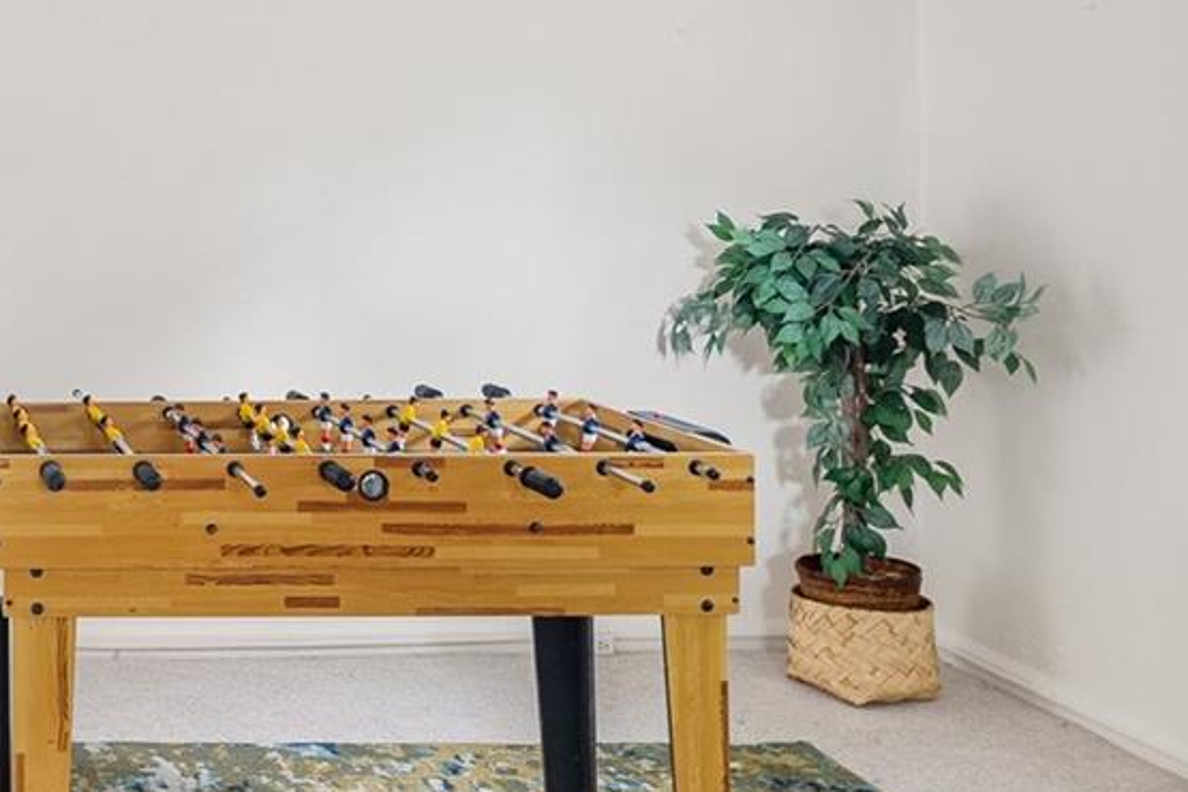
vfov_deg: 27.5
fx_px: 1617
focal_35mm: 49
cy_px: 315
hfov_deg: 39.1
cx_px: 270
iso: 400
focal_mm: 17
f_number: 8
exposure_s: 1/80
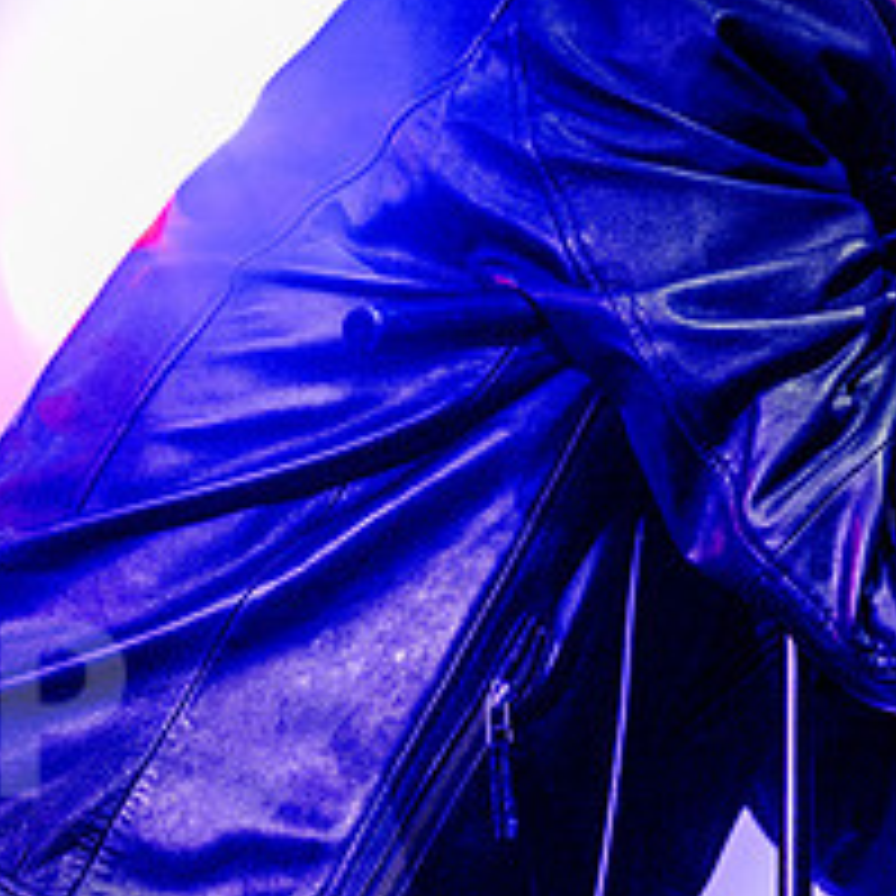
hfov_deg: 2.8
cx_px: 948
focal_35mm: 622
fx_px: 18215
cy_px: 86
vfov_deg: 2.8
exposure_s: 1/320
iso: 2500
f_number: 3.2
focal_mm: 200
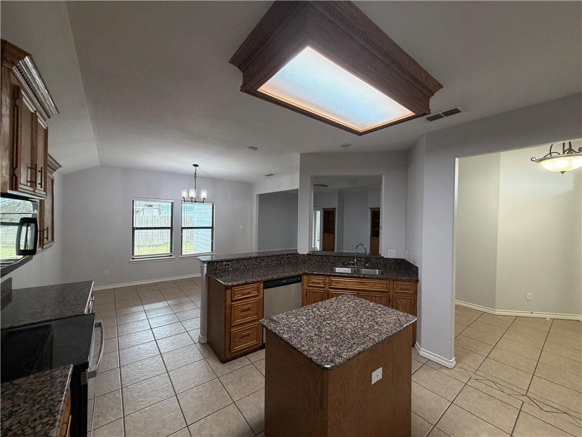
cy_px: 218
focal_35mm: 14
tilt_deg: +0.5
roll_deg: -0.6
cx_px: 291
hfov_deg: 102.1
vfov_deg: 85.7
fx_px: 235
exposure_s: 1/60
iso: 200
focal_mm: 2.22
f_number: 2.2
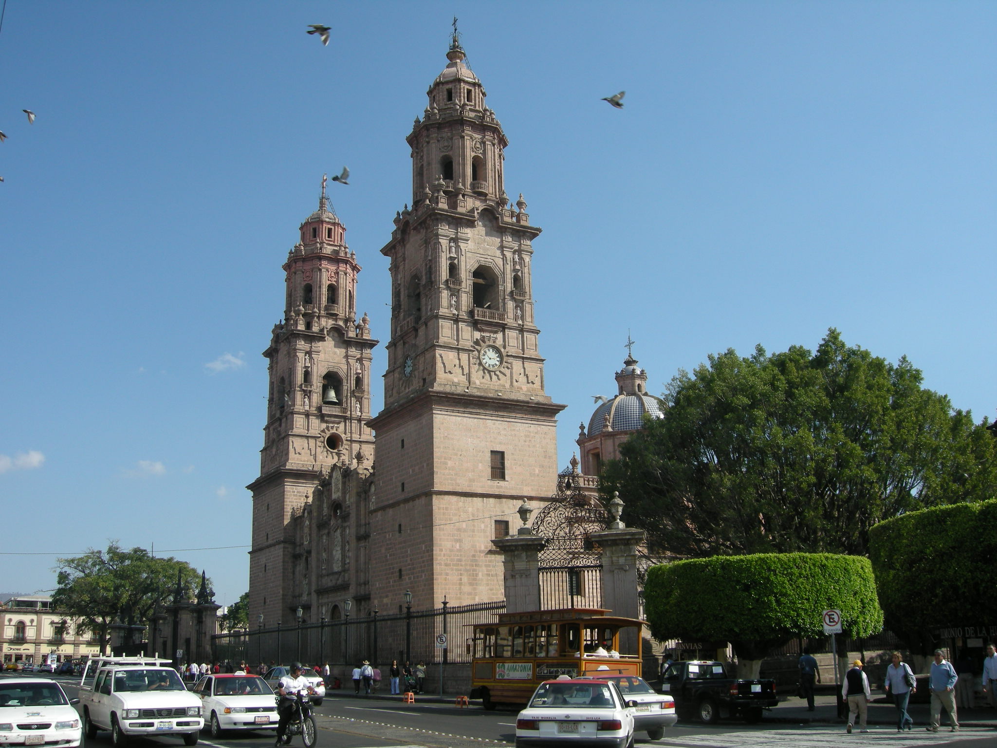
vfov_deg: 39.7
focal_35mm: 36
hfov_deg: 51.4
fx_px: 1037
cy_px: 374
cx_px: 498
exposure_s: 1/284
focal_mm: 7.5
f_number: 5.4
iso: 64
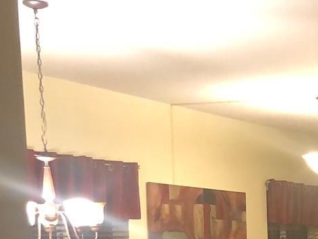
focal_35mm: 95
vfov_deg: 14.5
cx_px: 475
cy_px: 359
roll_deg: +0.5
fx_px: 873
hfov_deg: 18.4
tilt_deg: -8.3
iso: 100
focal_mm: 4
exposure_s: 1/9
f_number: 1.8
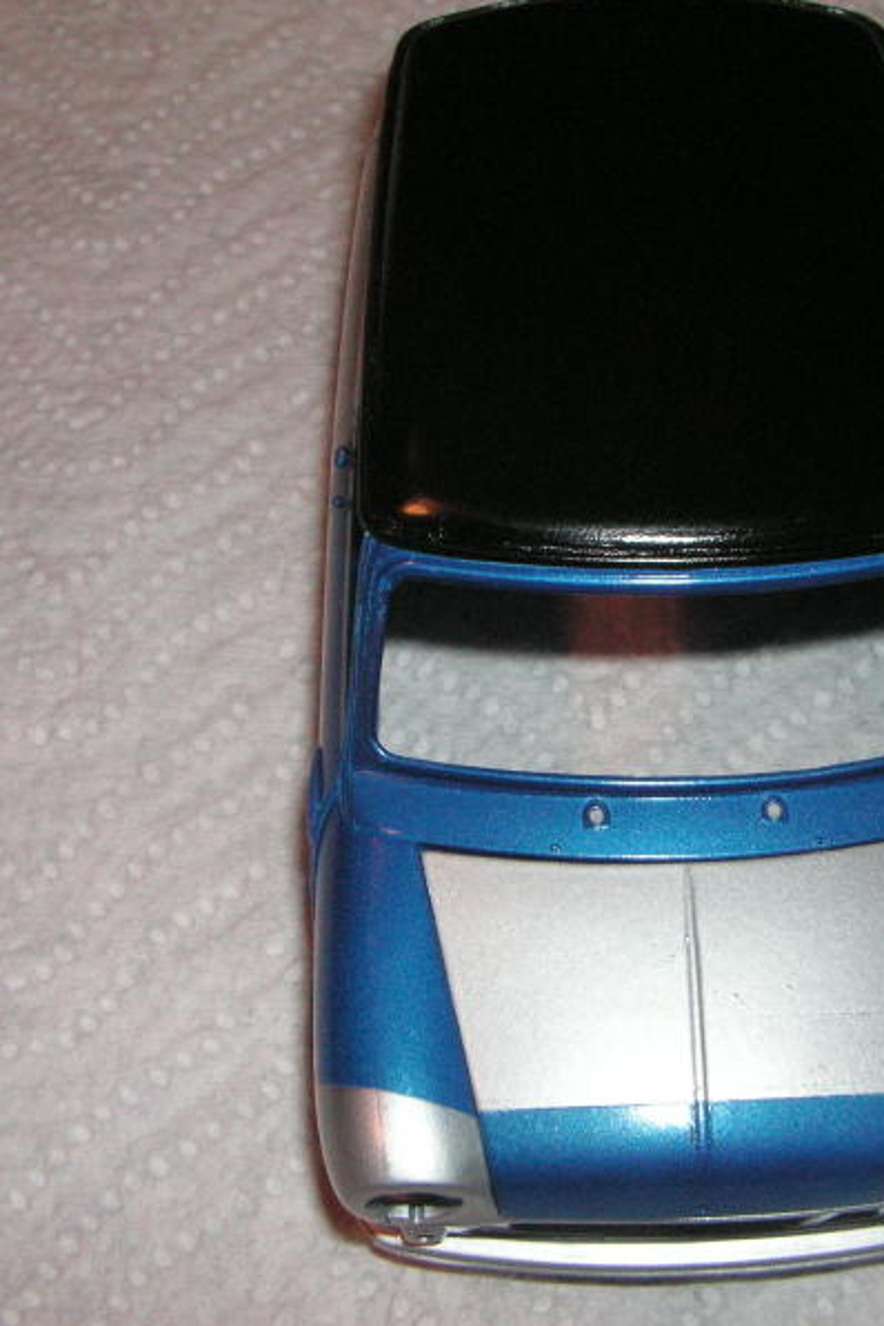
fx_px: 1952
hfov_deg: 25.3
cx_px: 622
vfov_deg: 37.5
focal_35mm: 53
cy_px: 662
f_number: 6.6
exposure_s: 1/45
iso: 160
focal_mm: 6.3
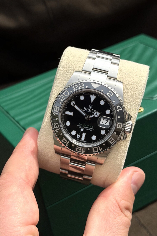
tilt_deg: -32.1
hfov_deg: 27.0
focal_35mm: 50
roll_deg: +4.7
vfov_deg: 39.6
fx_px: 327
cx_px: 88
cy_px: 118
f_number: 1.78
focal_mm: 6.76
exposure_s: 1/6024
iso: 64
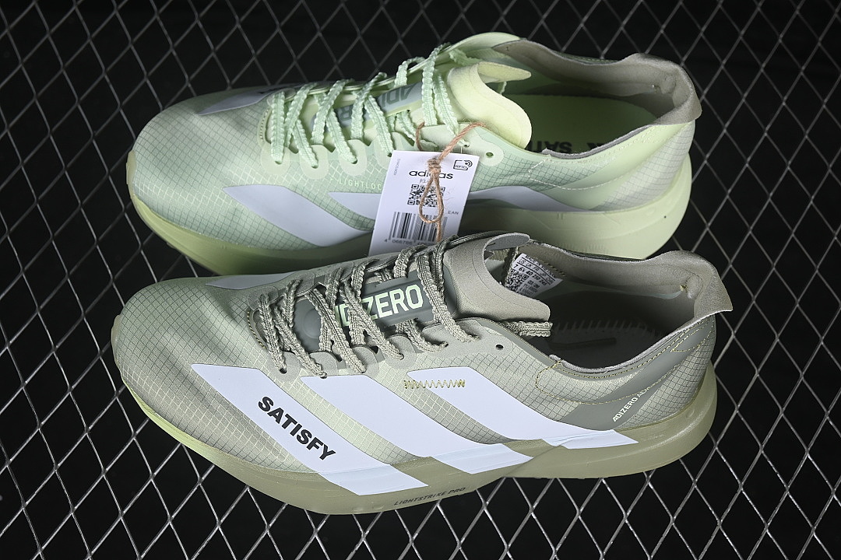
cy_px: 280
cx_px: 420
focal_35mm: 75
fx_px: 1752
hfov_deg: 27.0
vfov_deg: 18.2
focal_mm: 50
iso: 160
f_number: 7.1
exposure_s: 1/80
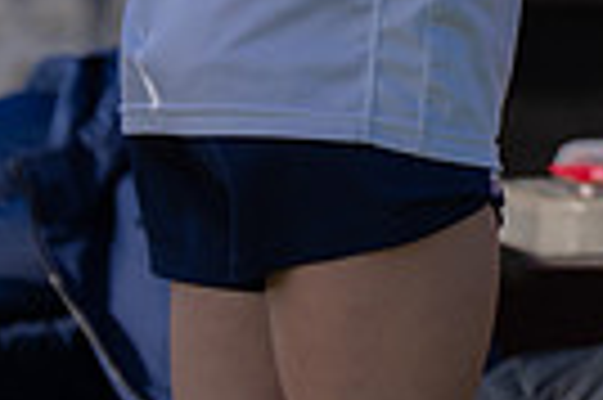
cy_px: -434
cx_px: 824
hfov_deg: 3.9
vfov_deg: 2.6
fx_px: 8783
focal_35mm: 525
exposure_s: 1/3200
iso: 200
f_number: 2.8
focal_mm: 121
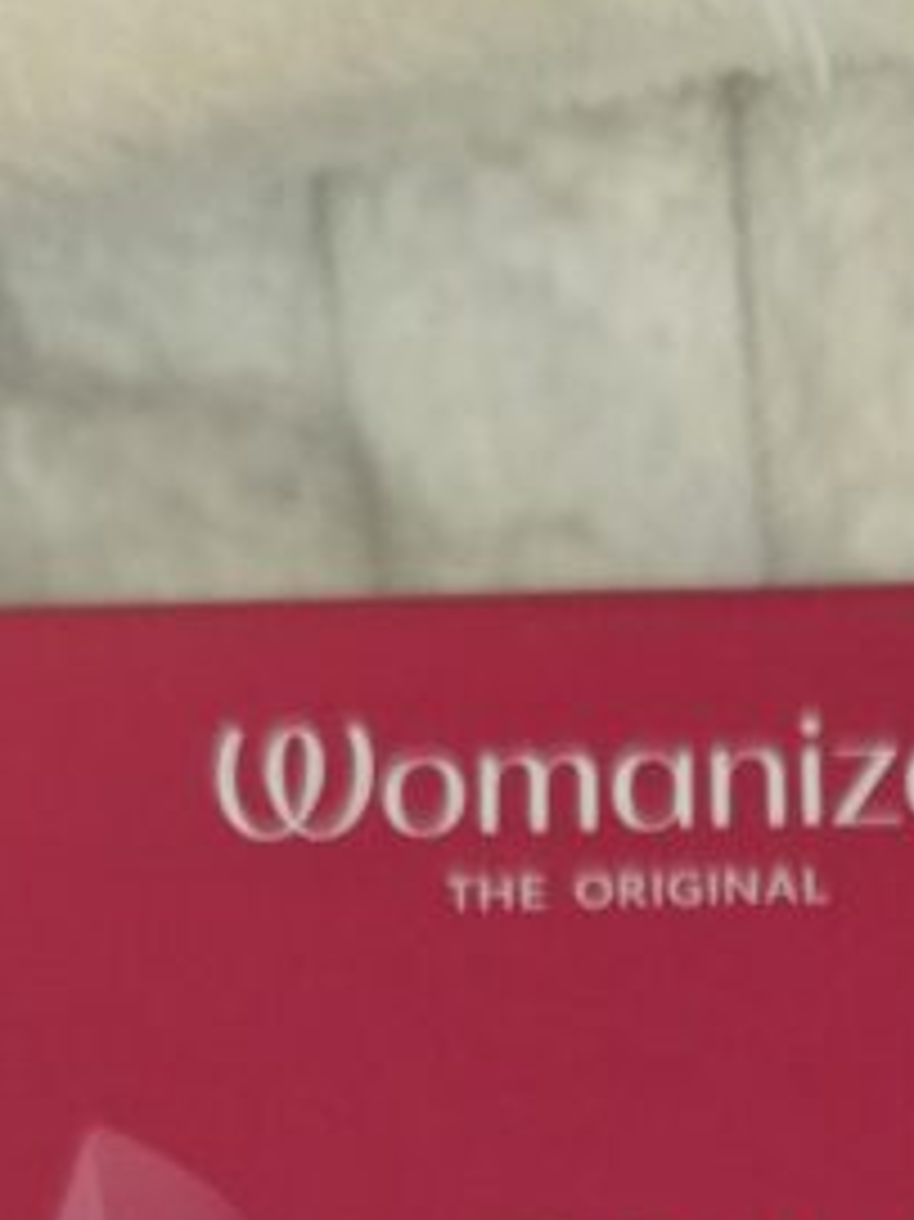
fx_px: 3065
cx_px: 752
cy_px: 2143
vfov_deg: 18.2
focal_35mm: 87
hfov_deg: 16.8
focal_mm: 6.3
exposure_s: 1/120
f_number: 1.7
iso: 1000
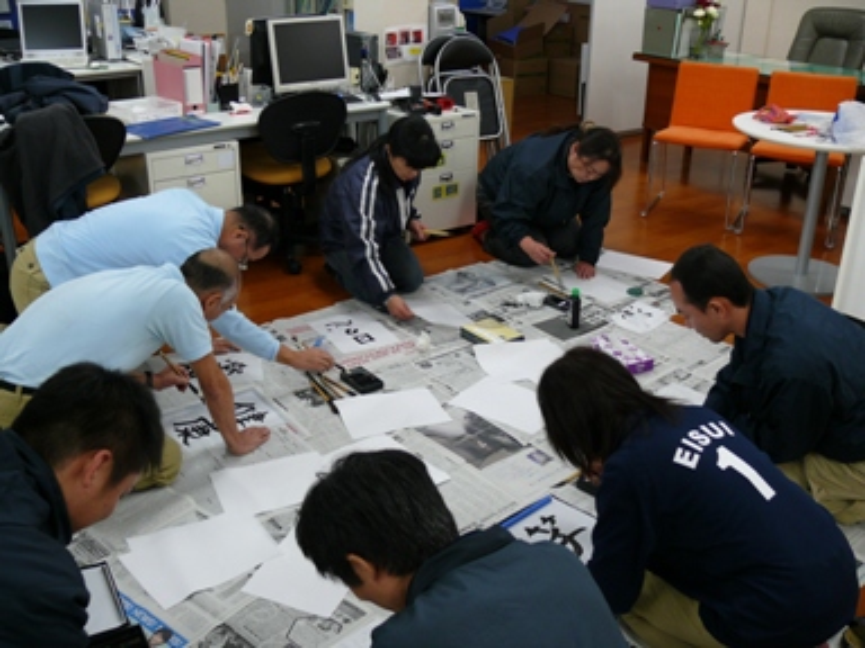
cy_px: 324
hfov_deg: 52.6
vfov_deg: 40.7
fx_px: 875
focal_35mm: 35
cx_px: 432
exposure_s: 1/30
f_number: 2.8
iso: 100
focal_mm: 7.4
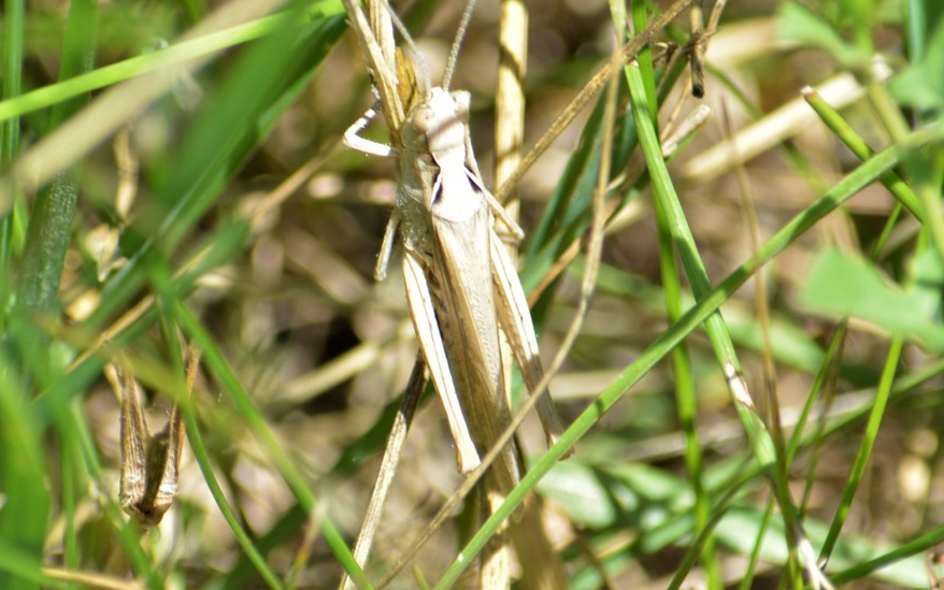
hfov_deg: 4.2
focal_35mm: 501
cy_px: 251
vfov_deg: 2.6
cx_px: 467
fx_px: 12891
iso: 140
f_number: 8
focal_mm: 300
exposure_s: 1/125
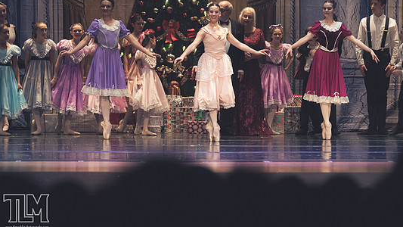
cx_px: 218
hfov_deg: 9.4
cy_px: 90
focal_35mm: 230
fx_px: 2458
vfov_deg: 5.3
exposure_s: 1/320
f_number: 2.8
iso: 800
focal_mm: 135
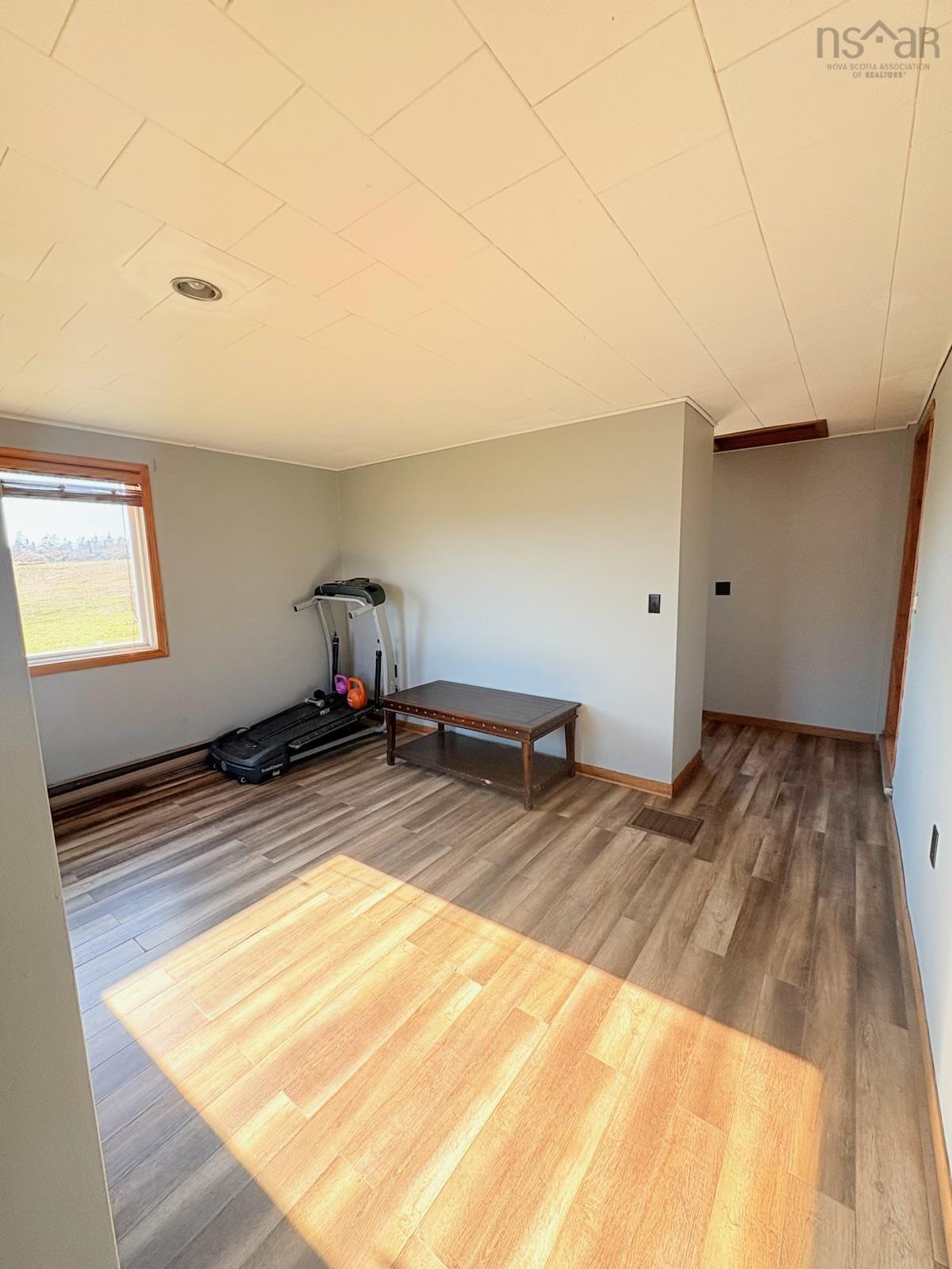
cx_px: 476
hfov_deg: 85.7
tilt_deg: -7.7
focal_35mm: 14
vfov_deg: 102.1
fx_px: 513
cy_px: 634
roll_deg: +1.2
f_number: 2.2
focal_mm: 2.22
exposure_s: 1/123
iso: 125
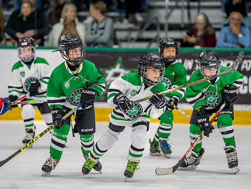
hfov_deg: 7.4
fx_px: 1951
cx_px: 131
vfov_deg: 5.5
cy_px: 77
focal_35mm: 269
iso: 1000
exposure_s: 1/1250
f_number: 2.8
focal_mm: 197
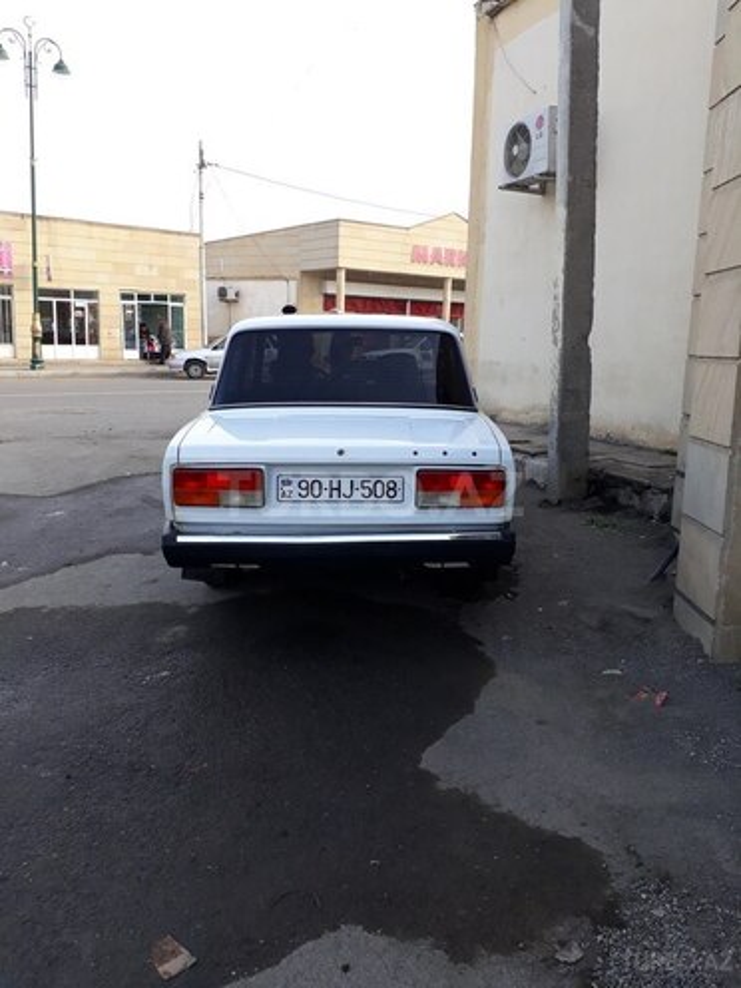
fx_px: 771
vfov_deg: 65.3
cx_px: 370
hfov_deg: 51.4
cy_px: 494
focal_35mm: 27
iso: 40
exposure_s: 1/266
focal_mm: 3.6
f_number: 1.9
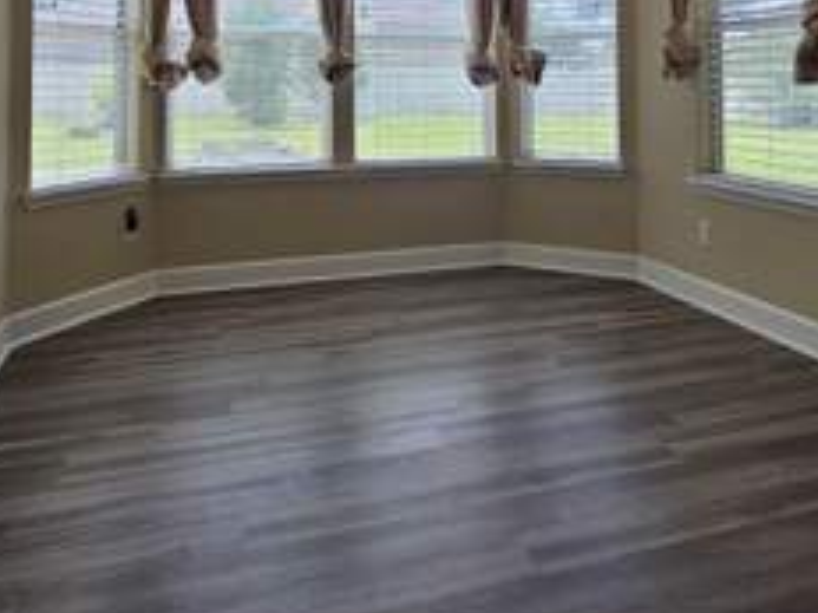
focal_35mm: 27
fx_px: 638
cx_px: 428
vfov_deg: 46.1
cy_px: 55
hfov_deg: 65.3
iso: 100
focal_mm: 2.2
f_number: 2.2
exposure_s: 1/207
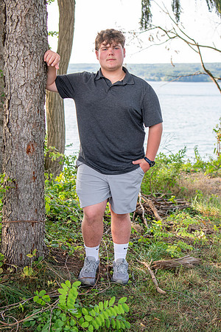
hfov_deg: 23.8
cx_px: 110
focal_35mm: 57
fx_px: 525
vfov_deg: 35.1
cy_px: 166
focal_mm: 38
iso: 100
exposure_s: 1/200
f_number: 2.8
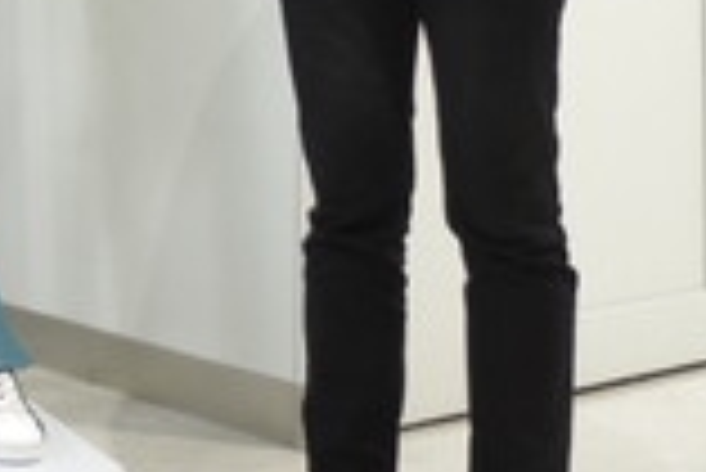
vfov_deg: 14.4
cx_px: -103
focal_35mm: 88
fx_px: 1727
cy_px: -272
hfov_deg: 21.7
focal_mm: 18
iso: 400
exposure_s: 1/50
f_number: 3.5
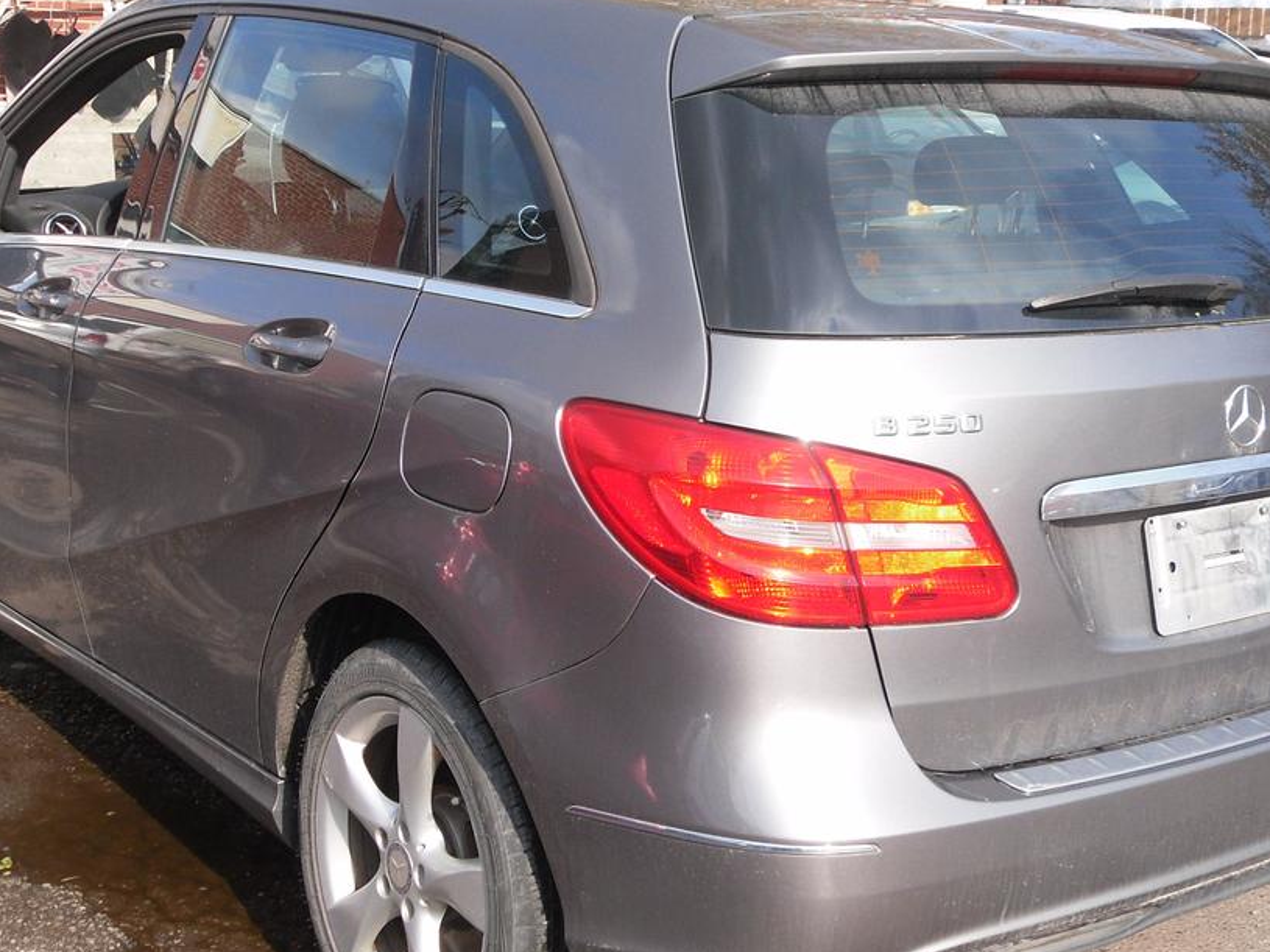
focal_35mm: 55
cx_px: 622
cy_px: 410
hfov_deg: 34.9
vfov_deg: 26.5
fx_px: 2018
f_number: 8.2
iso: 80
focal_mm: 6.3
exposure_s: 1/90
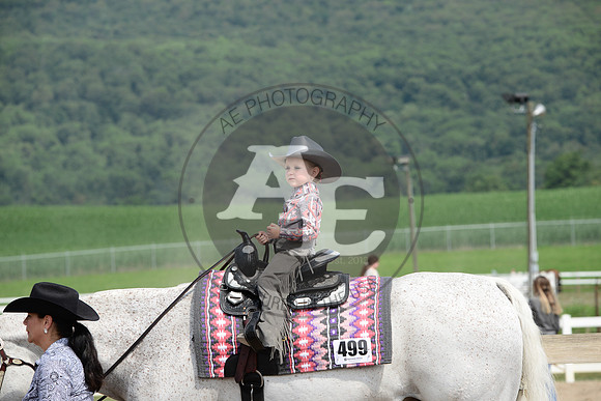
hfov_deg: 10.3
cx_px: 300
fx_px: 3340
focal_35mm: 200
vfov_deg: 6.9
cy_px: 200
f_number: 7.1
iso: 320
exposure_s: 1/800
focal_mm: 200
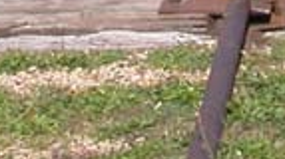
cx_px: 291
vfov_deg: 4.9
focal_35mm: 232
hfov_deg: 9.2
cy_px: -346
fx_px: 1751
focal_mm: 7.85
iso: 100
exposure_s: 1/335
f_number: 6.7
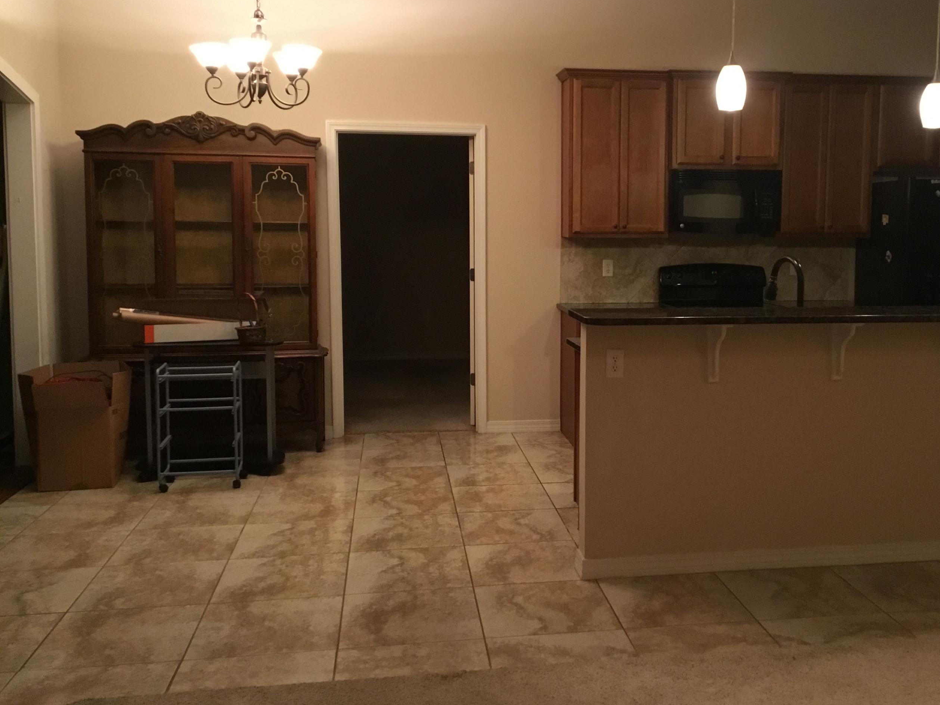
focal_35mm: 37
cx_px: 560
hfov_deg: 49.9
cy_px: 308
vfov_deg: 38.6
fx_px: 1005
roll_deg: +0.9
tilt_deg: -4.0
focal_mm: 3.3
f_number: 2.4
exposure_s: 1/30
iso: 200
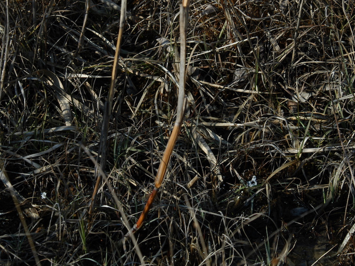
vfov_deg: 5.2
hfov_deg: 7.0
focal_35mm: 284
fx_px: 2913
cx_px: 193
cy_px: 69
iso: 200
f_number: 10
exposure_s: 1/250
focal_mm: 116
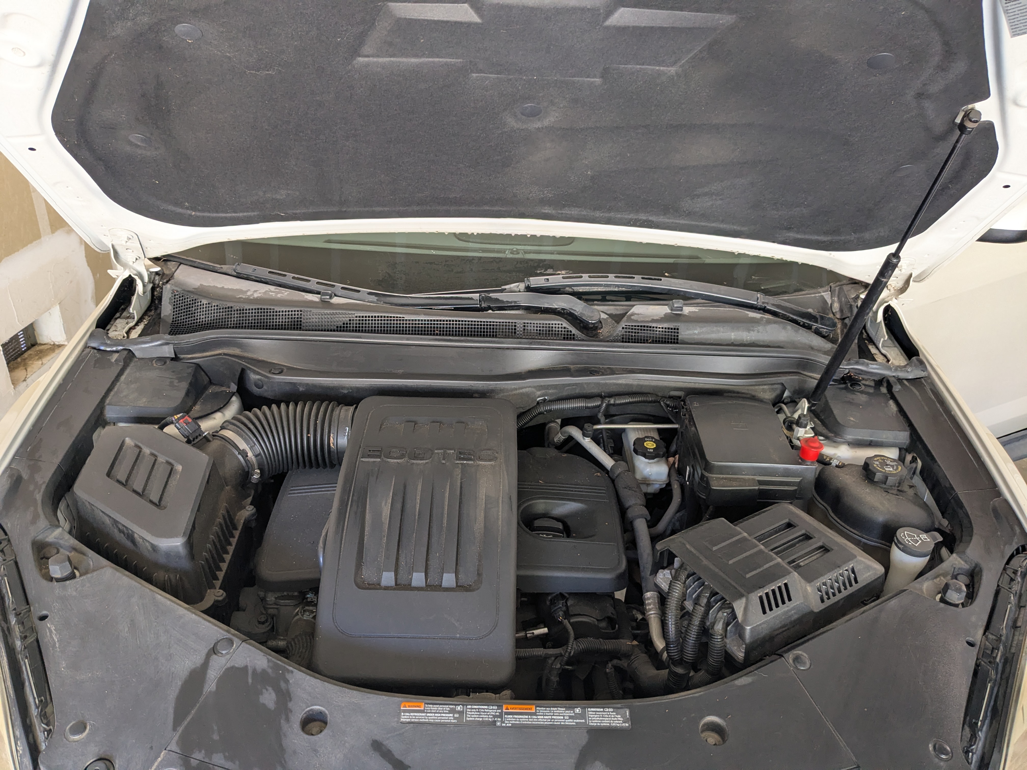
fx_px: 801
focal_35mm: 27
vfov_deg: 51.4
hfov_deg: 65.3
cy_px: 385
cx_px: 514
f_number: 1.73
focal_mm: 4.38
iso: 132
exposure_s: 1/40
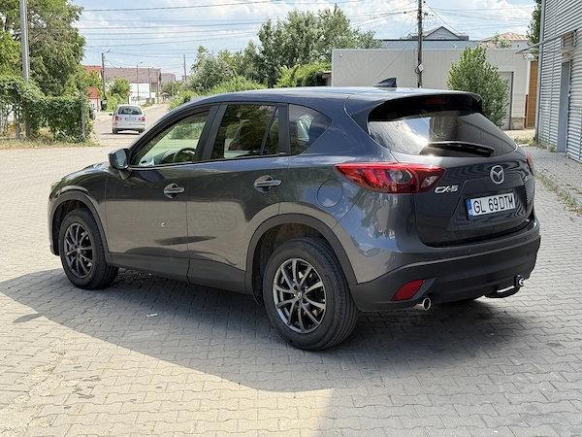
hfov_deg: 39.7
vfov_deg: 30.3
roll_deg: -0.1
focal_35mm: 48
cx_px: 291
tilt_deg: -8.3
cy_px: 218
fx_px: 807
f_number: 1.78
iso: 64
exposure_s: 1/1149
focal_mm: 6.76
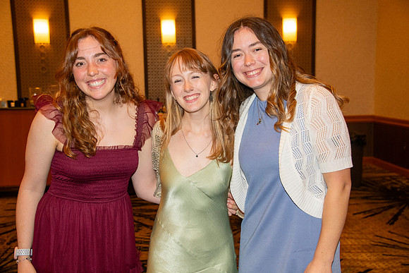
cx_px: 204
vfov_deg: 24.6
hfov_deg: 36.2
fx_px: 625
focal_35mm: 55
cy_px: 136
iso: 2000
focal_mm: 55
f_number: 5.6
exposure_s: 1/60
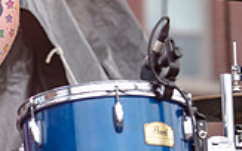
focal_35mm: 405
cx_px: -22
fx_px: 2672
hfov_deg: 5.2
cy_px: 59
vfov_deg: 3.2
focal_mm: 112
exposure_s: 1/640
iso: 200
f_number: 4
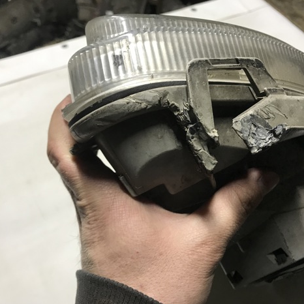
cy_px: 153
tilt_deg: -52.3
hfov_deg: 48.4
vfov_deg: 48.5
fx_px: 338
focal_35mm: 34
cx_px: 162
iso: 32
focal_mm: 3.99
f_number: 1.8
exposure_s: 1/33
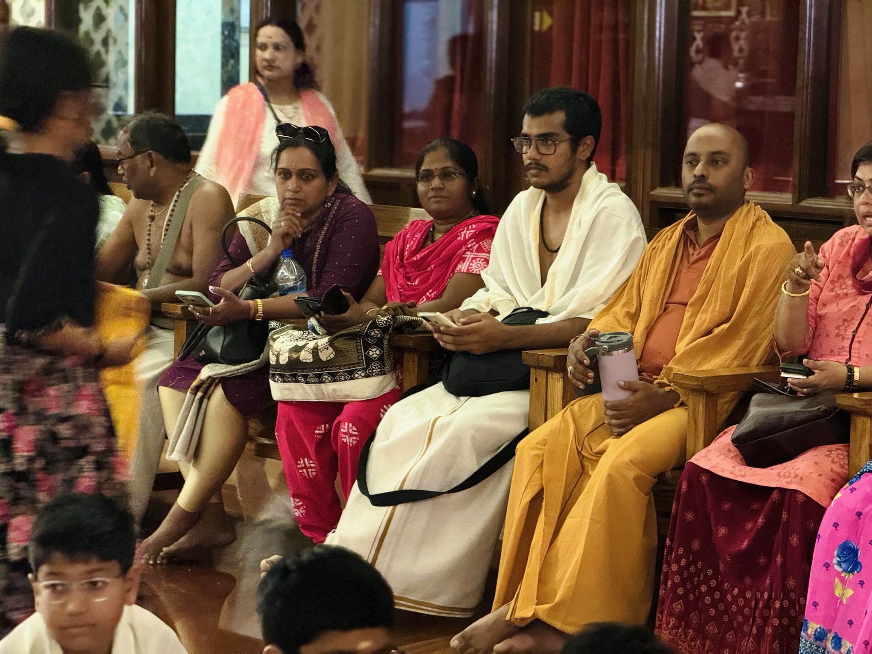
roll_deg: -1.1
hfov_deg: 16.4
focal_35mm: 120
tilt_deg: -4.2
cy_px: 327
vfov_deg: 12.3
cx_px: 436
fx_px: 3023
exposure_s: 1/25
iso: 1000
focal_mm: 15.66
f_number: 2.8
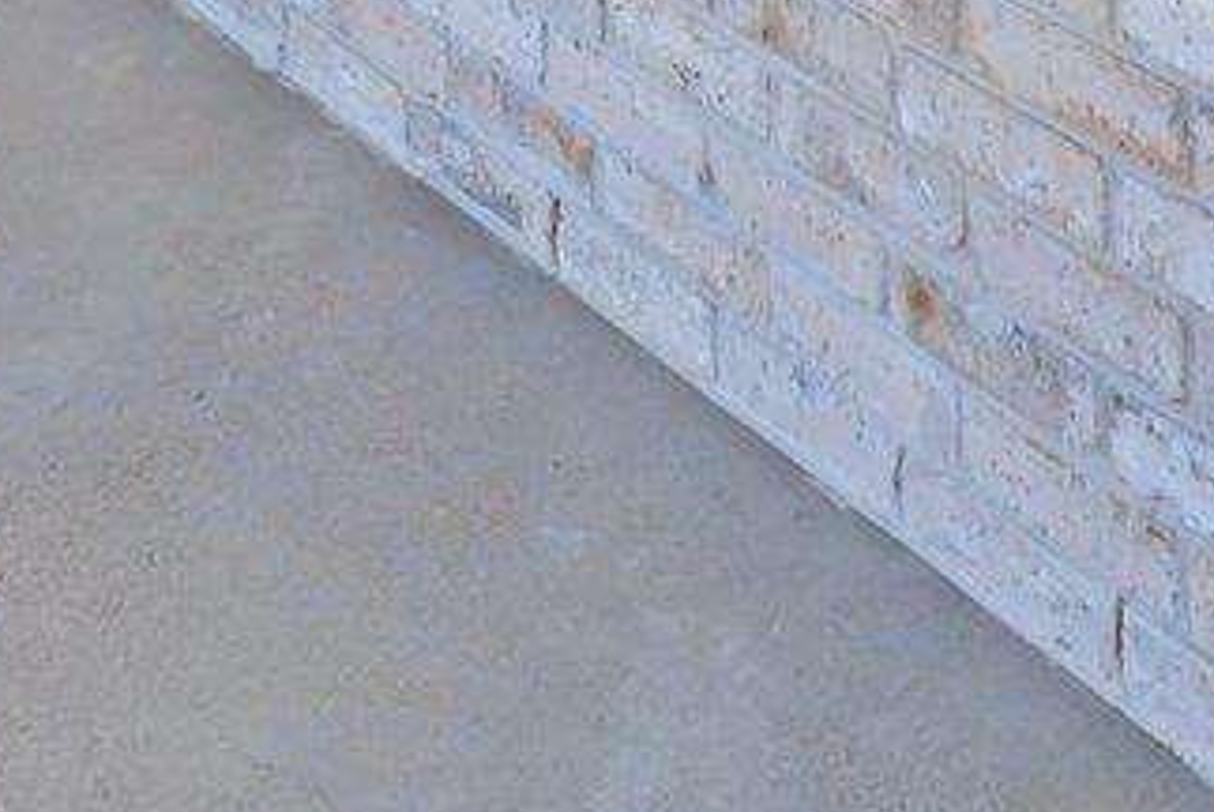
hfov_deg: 20.5
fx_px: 3206
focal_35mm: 95
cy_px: -1554
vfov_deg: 10.6
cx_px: 1331
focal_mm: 15
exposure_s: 1/90
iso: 100
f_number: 6.7
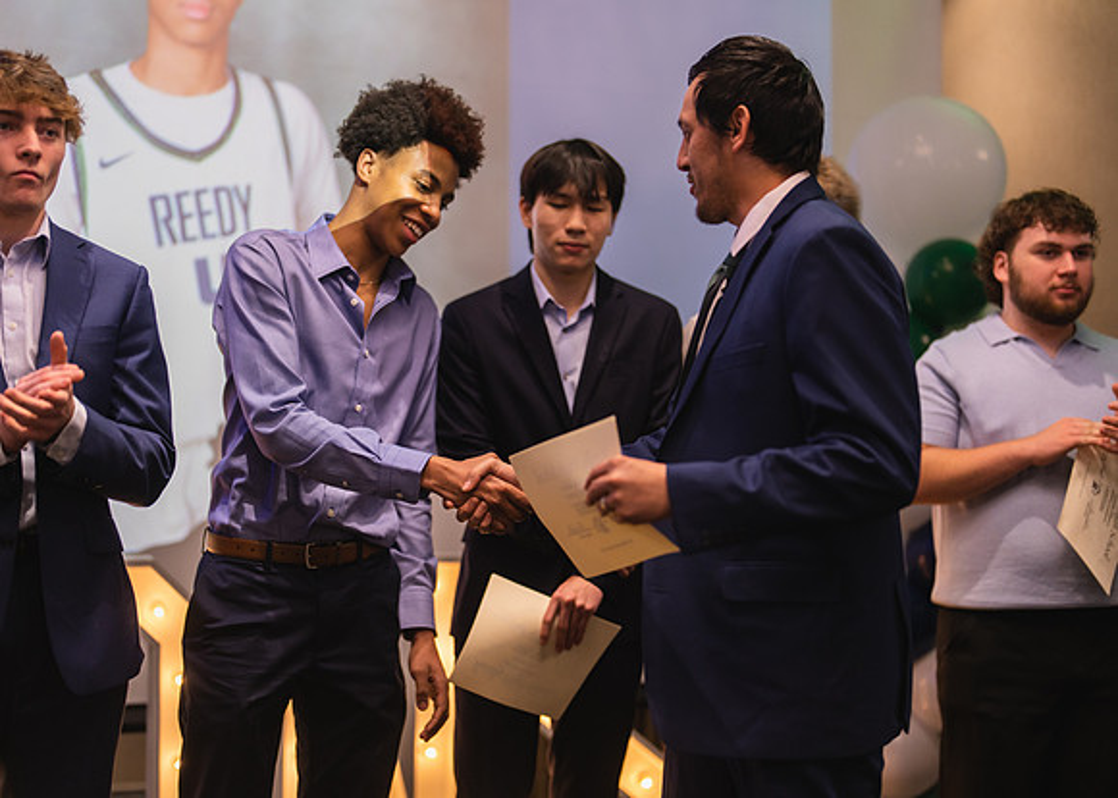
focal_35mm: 52
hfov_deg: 37.2
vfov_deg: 27.0
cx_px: 559
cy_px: 399
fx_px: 1663
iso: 640
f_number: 1.2
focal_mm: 50
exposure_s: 1/400
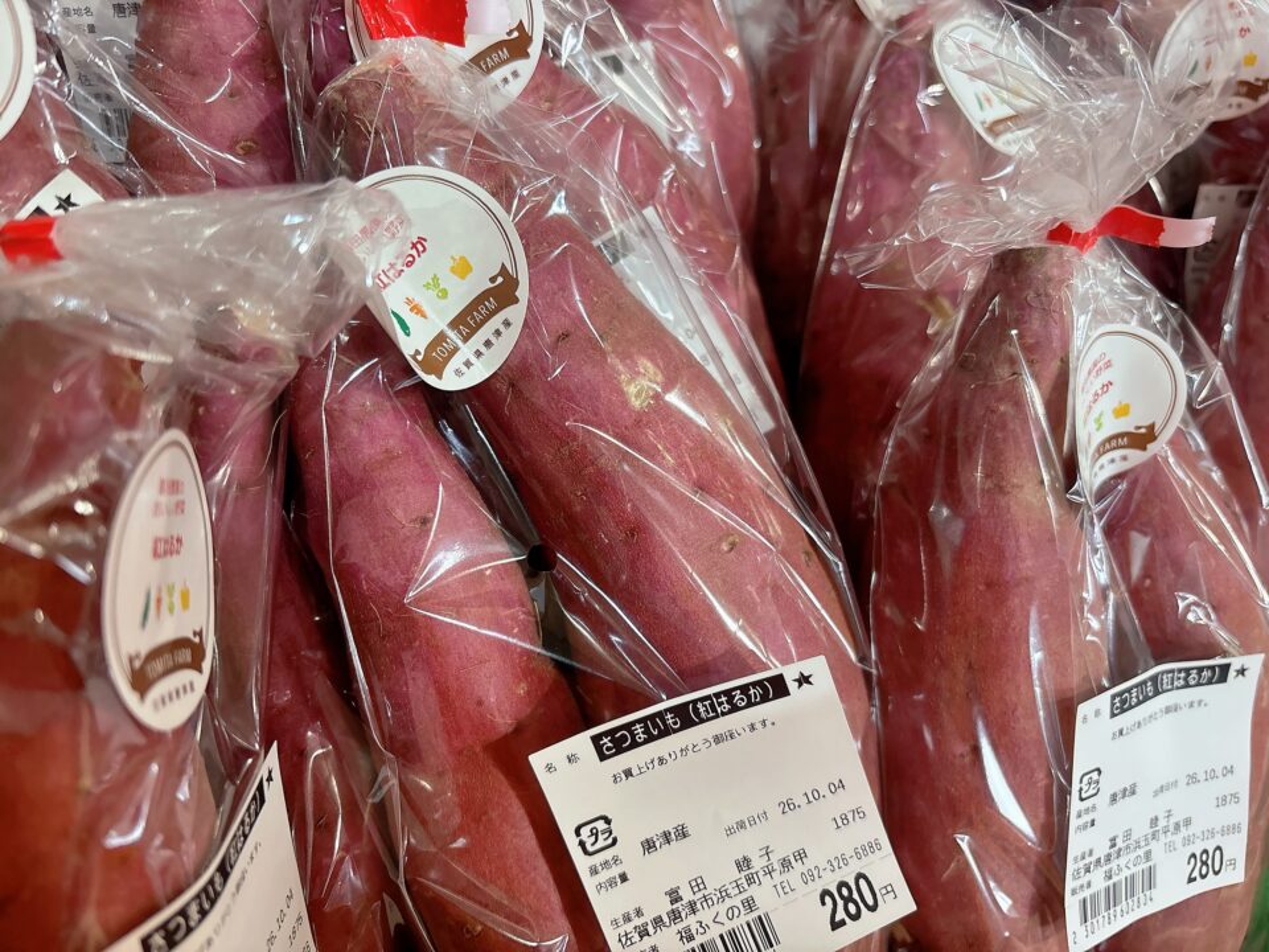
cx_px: 634
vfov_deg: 53.1
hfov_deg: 67.3
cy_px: 476
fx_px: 953
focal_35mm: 26
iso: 200
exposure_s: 1/60
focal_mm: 5.96
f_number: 1.6
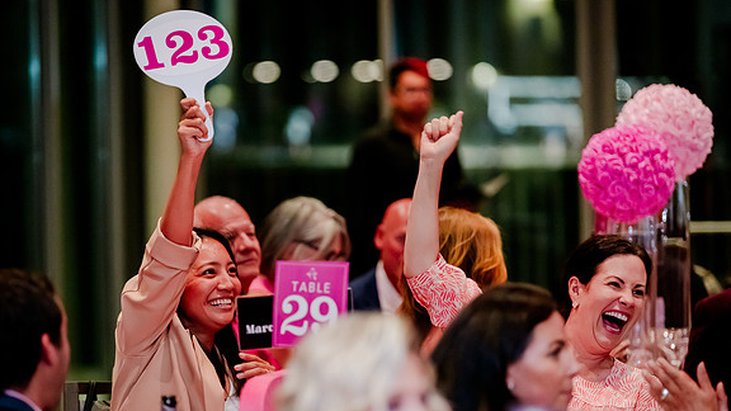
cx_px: 320
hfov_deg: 10.8
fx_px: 3877
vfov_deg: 6.1
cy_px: 269
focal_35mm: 200
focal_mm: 165
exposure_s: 1/250
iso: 5000
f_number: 2.8
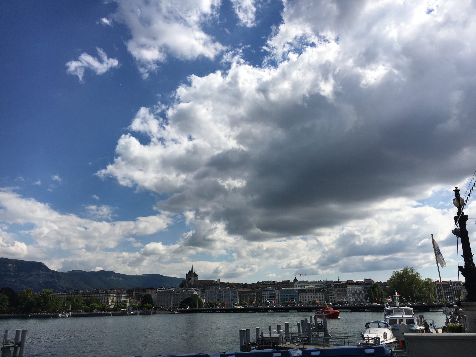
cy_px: 178
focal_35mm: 29
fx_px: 399
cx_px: 238
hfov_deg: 61.7
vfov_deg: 48.2
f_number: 2.2
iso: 25
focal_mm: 4.15
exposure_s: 1/4274
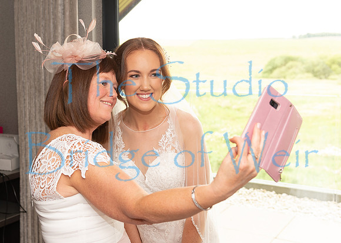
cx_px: 126
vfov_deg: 26.9
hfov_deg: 36.9
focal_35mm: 52
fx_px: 508
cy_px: 98
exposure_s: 1/200
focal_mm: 34
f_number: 3.5
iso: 400
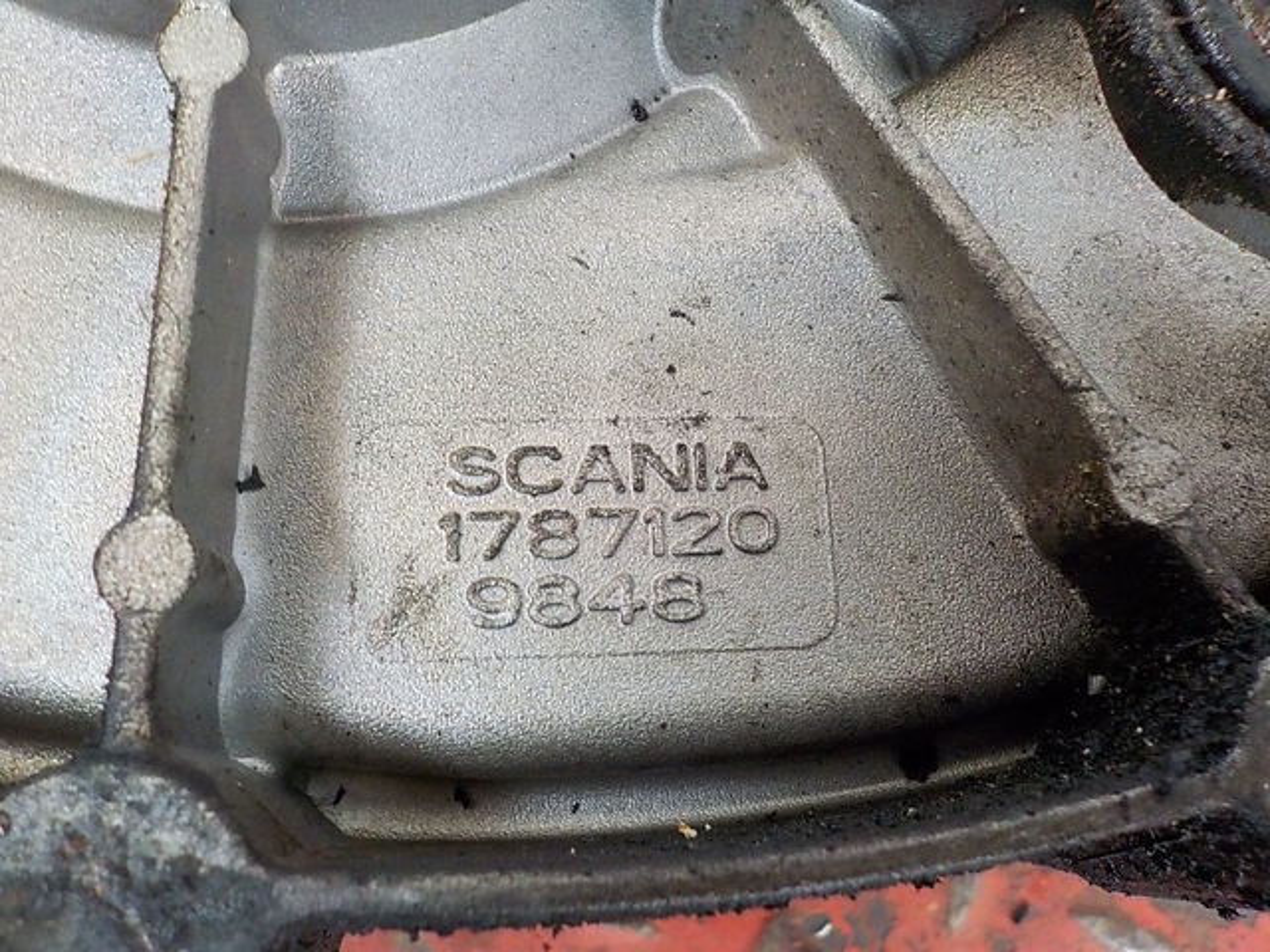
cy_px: 476
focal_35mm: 30
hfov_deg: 60.0
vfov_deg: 46.8
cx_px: 635
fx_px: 1101
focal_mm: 4.1
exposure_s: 1/30
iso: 320
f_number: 3.3
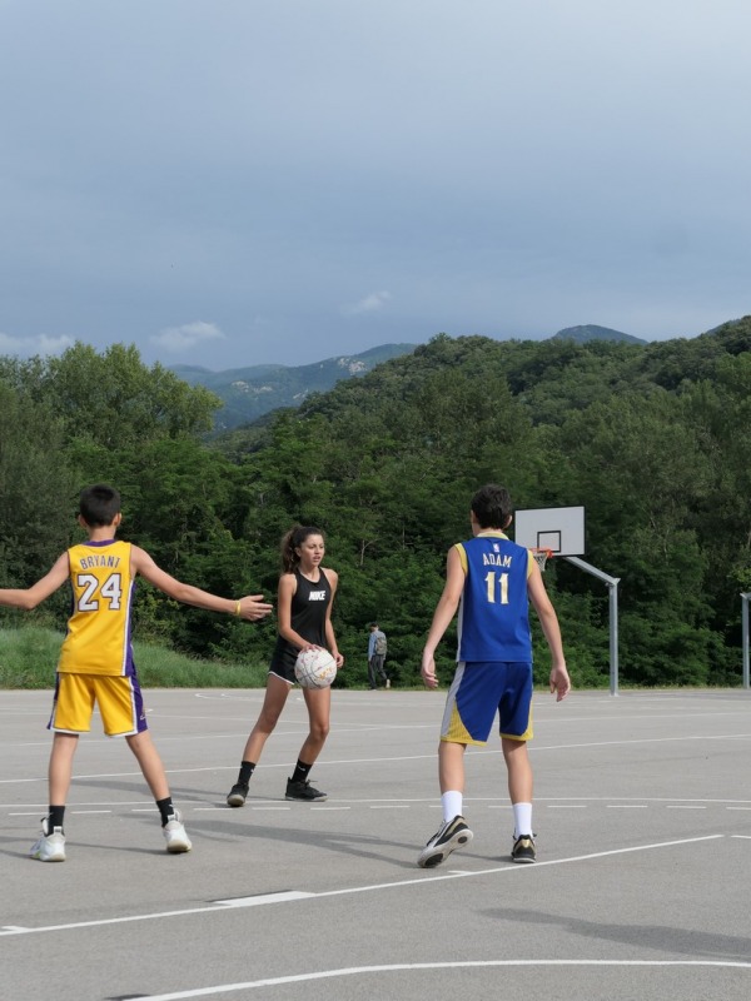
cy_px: 500
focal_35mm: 62
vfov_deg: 31.2
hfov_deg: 23.7
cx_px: 376
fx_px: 1793
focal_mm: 21
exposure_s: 1/1600
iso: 125
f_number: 3.5
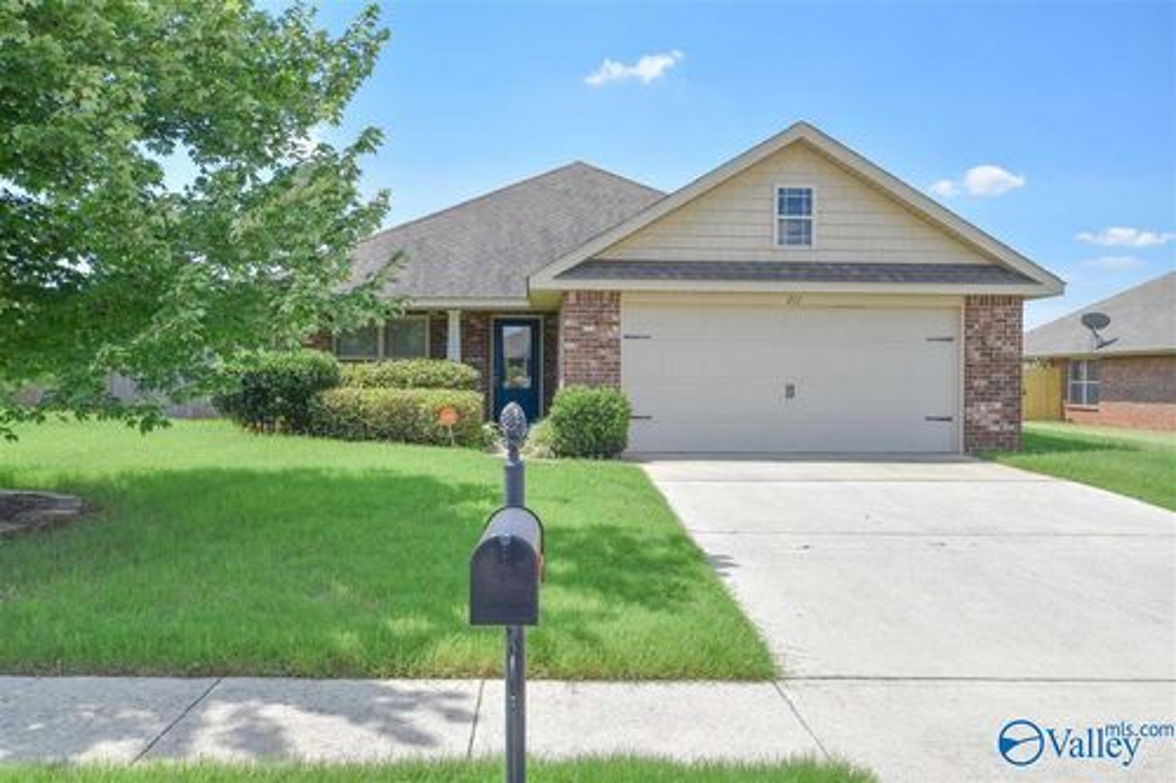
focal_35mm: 30
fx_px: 980
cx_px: 588
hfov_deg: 61.9
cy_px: 392
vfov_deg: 43.6
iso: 110
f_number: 8
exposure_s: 1/250
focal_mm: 20
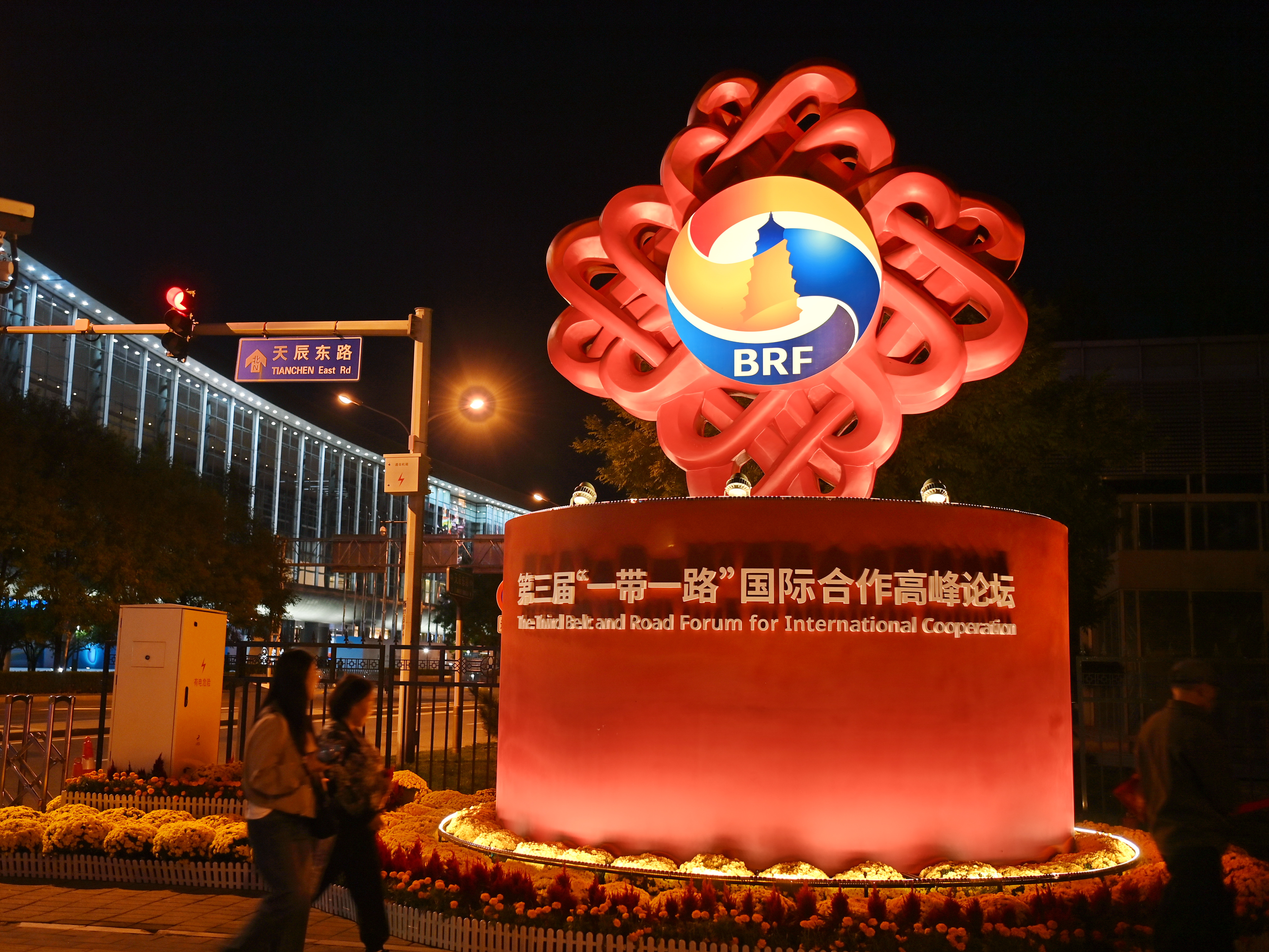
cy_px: 475
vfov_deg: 36.8
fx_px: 1430
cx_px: 583
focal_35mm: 39
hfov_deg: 47.8
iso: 400
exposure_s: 1/40
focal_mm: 36
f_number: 2.8
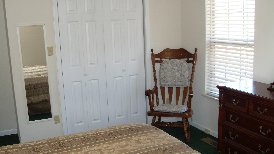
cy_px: 83
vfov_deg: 29.0
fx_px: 298
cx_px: 136
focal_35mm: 41
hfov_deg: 49.4
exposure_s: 1/45
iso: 100
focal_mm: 6.3
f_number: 2.8
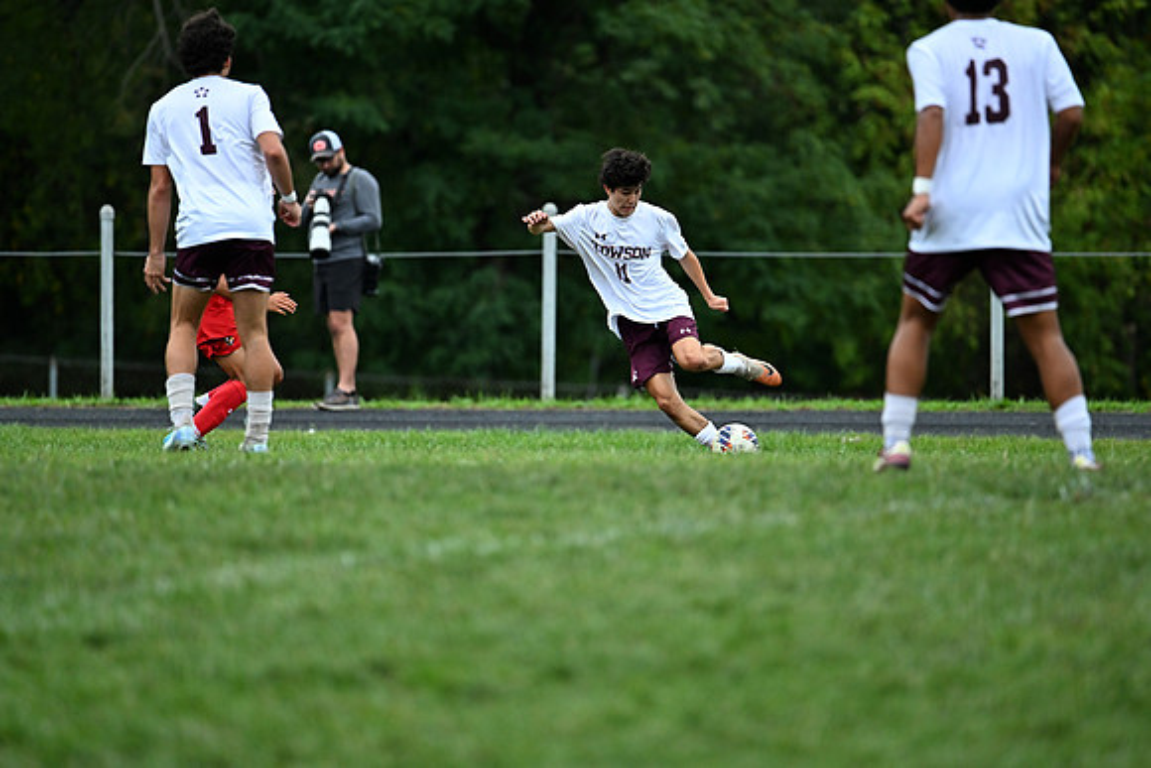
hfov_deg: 5.2
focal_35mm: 400
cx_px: 576
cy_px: 384
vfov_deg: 3.4
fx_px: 12791
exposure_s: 1/1600
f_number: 4.5
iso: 2200
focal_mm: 400
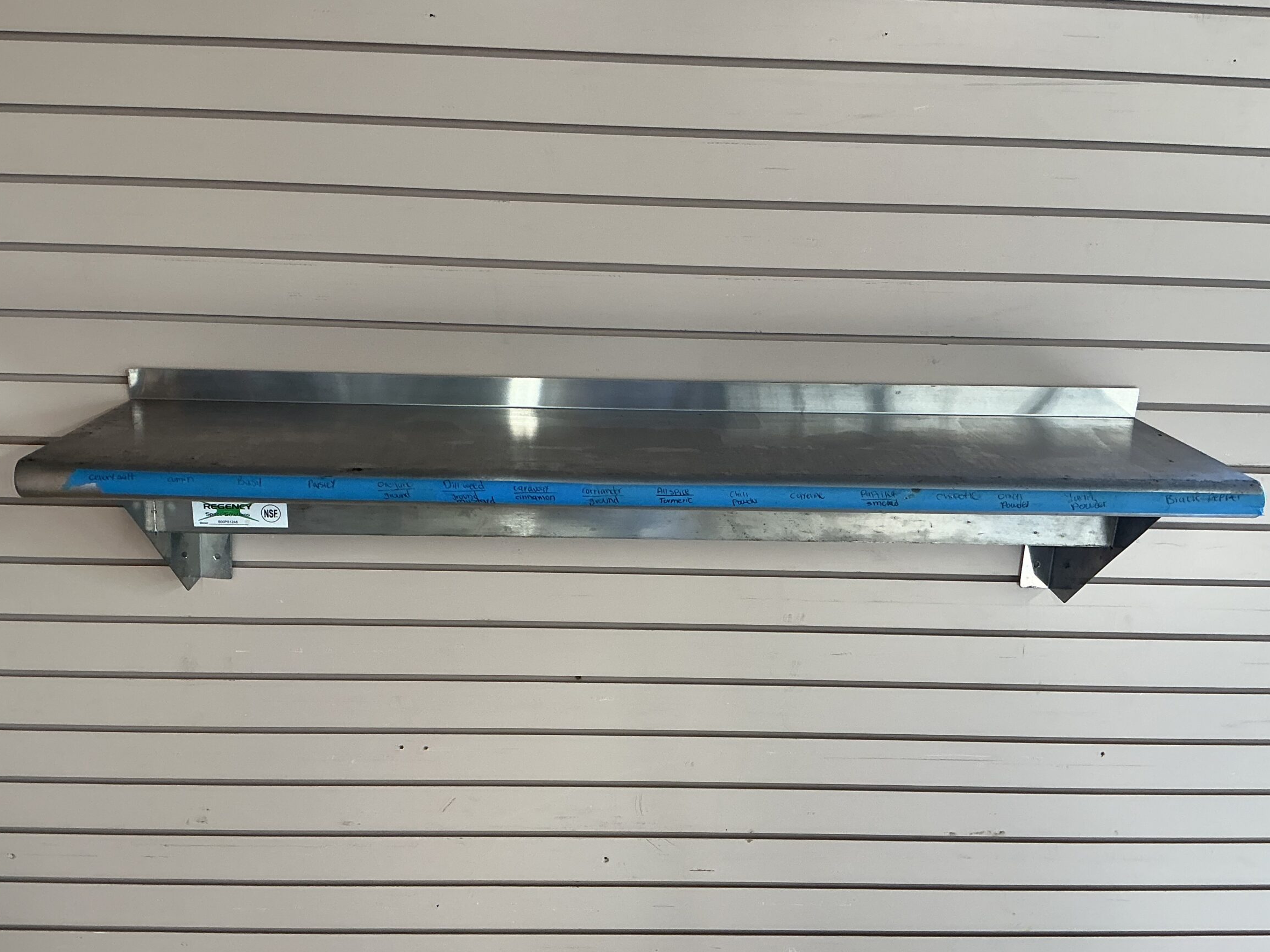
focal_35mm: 32
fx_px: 1174
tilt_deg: -16.4
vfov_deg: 44.1
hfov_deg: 56.8
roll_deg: -1.6
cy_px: 498
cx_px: 640
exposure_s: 1/60
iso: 50
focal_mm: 3
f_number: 1.8
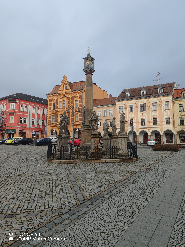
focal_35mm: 27
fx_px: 192
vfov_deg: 65.3
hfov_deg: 51.4
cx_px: 92
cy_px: 124
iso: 50
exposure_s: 1/120
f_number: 1.9
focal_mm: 6.12
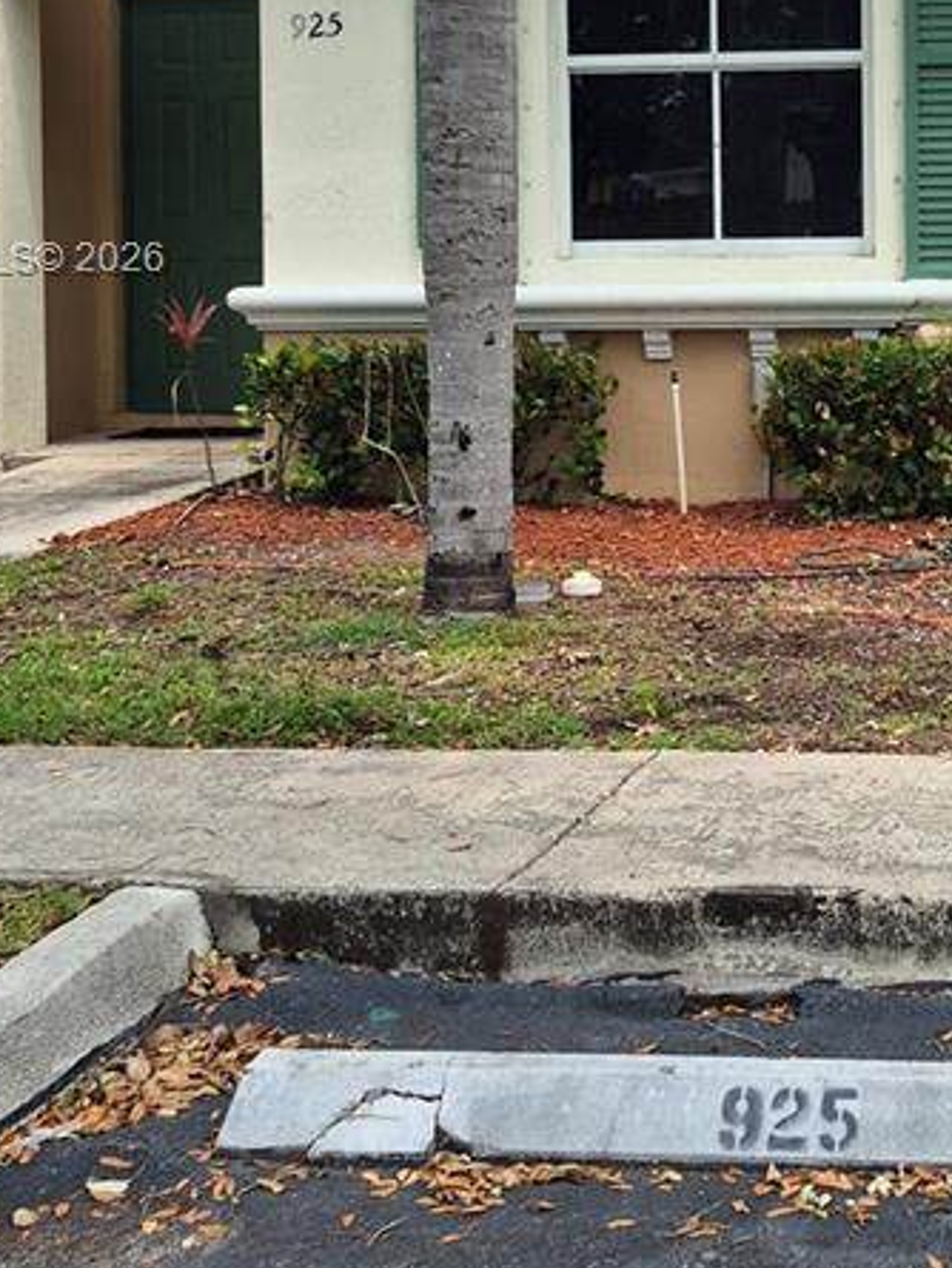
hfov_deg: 22.8
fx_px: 2272
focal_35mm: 62
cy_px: 262
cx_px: 921
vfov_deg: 30.5
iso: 25
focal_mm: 5.4
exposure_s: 1/1132
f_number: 1.8
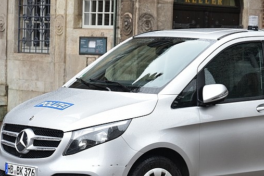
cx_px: 216
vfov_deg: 9.1
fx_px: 1107
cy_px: 116
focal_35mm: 151
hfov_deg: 13.5
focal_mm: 85
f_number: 5
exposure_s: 1/100
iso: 400
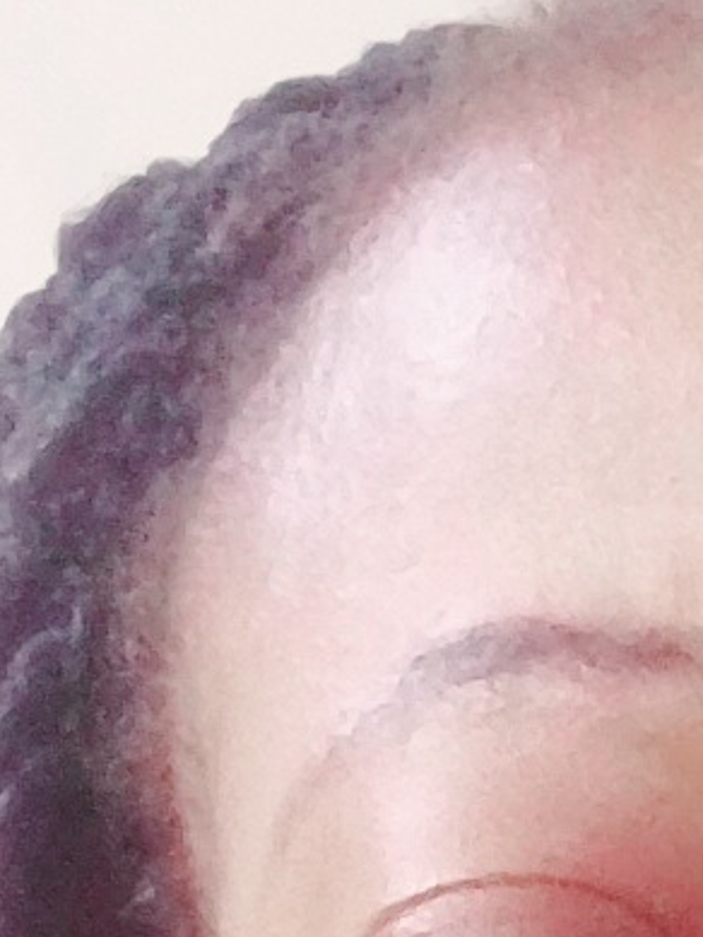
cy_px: 2483
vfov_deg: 8.3
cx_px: 1517
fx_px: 5737
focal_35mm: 212
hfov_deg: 6.7
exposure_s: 1/12.5
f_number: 2
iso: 200
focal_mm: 2.66
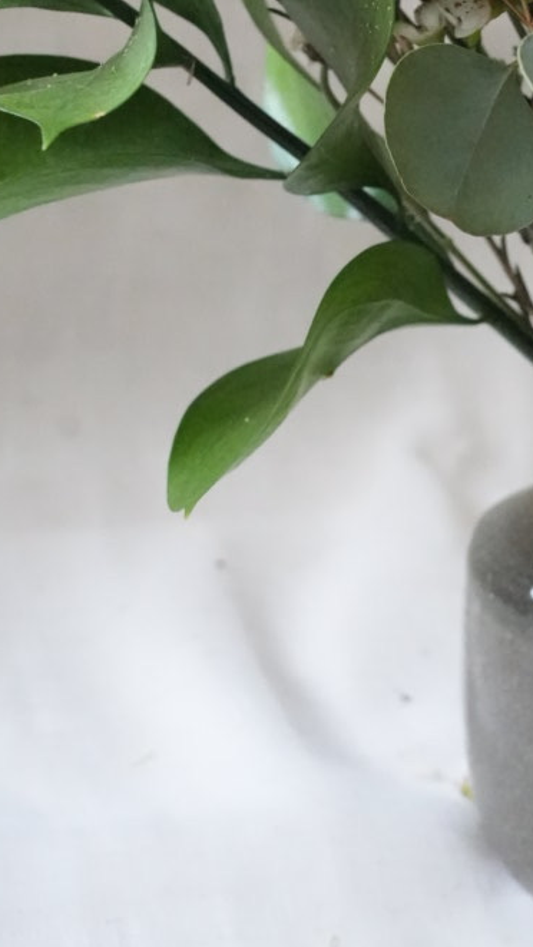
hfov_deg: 11.3
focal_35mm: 105
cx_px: 616
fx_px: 2637
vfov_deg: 20.3
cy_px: 275
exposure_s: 1/160
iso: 16000
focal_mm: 41
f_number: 8
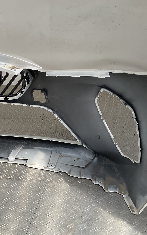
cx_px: 45
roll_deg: +7.8
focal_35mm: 47
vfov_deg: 42.6
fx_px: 301
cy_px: 125
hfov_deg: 27.2
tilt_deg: -28.2
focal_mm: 3
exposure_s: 1/580
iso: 16
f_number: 1.8
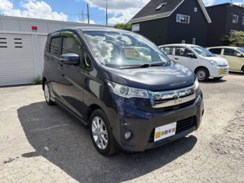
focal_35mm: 26
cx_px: 122
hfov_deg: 67.3
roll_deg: +0.0
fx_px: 183
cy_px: 92
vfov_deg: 53.1
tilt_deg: -12.0
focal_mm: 5.96
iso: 50
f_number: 1.6
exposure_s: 1/2364
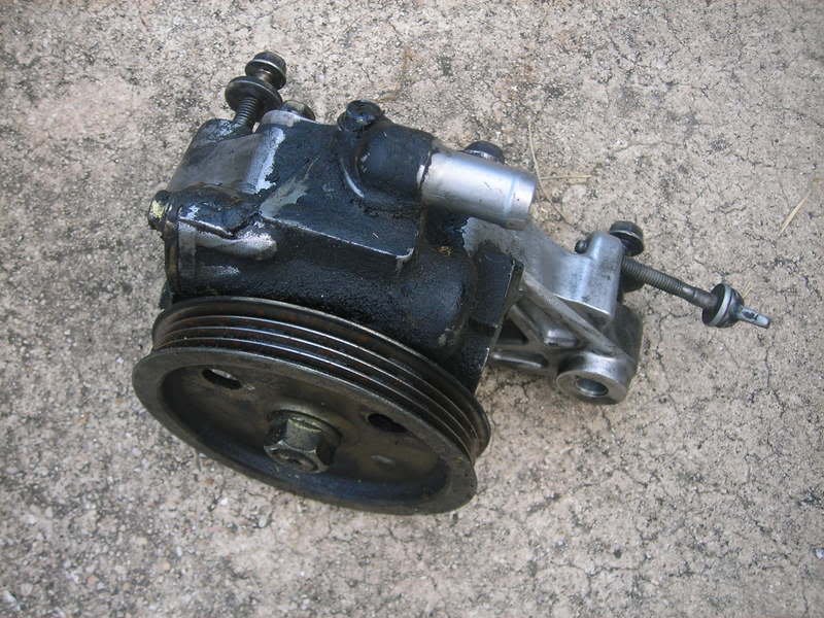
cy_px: 309
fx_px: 1119
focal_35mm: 47
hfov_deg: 40.4
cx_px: 412
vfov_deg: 30.9
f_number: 3.4
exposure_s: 1/146
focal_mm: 7.8
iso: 50
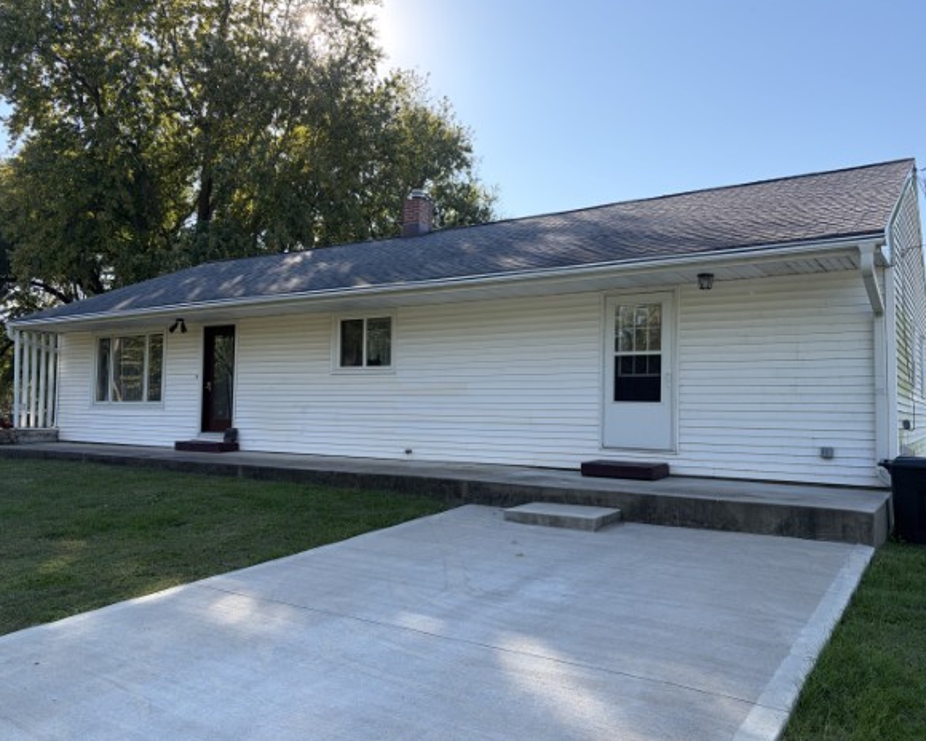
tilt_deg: +3.0
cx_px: 457
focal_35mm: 28
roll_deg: -0.5
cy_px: 375
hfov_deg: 62.2
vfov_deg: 51.5
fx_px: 767
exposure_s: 1/1393
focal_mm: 5.96
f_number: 1.6
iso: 64
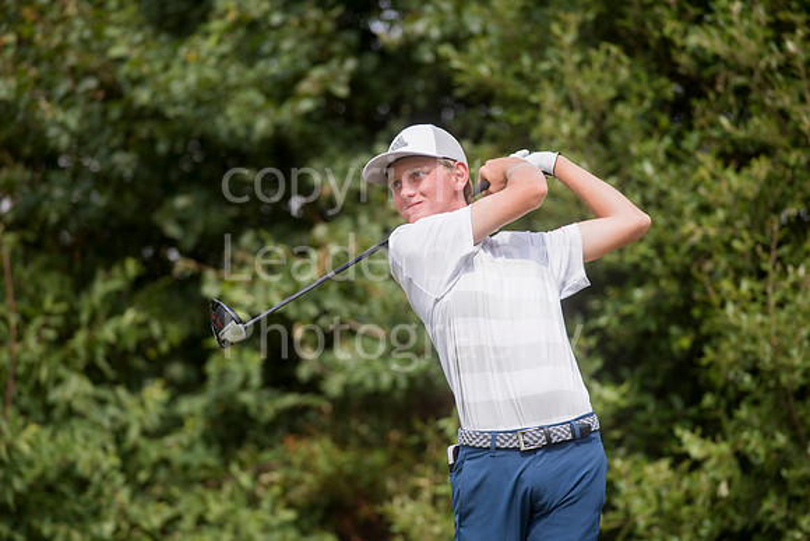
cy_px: 270
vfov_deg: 4.6
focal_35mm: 300
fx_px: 6751
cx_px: 405
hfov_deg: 6.9
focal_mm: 300
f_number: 4.5
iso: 320
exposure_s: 1/3200
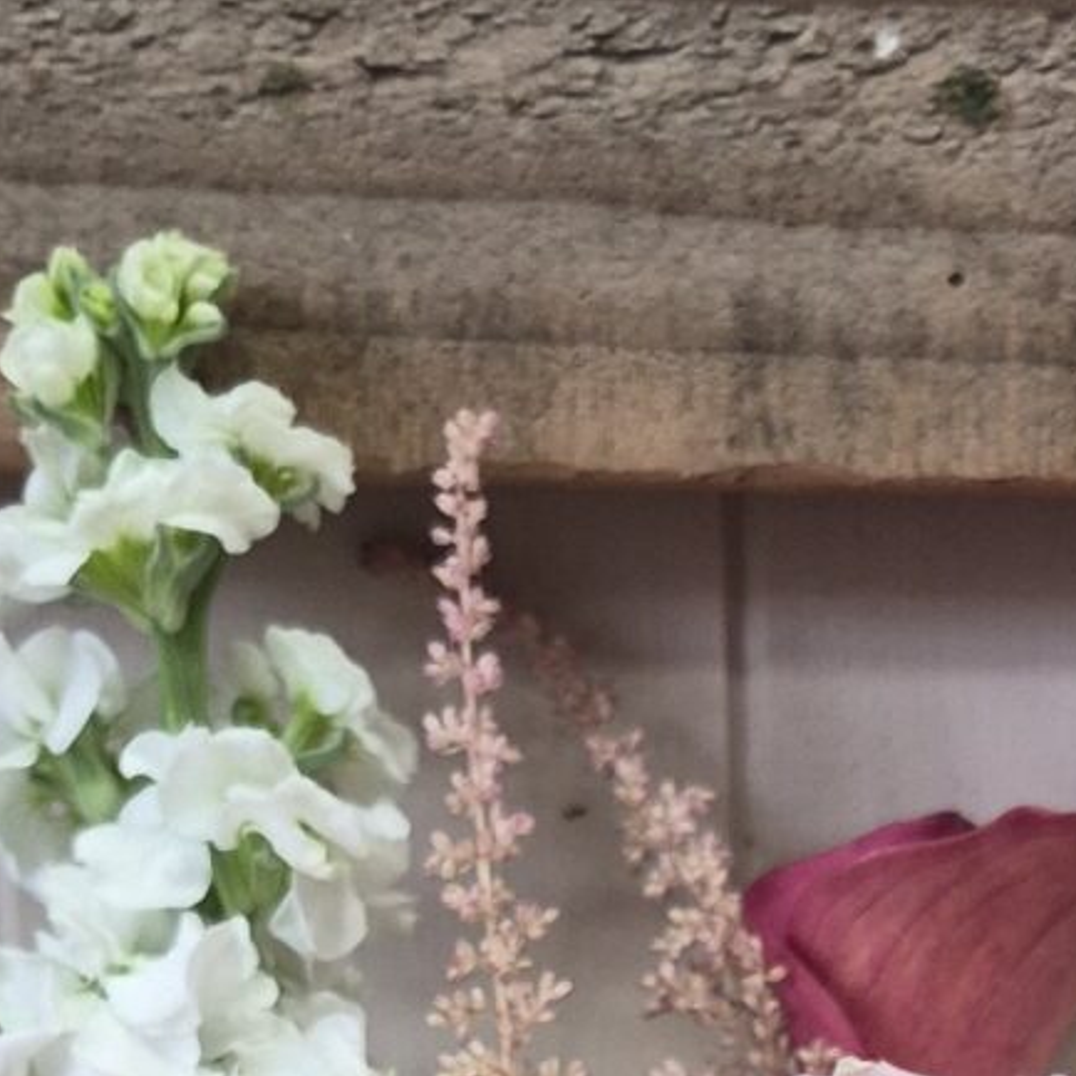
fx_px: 4220
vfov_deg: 12.8
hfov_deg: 14.5
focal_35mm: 120
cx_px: 833
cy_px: 2112
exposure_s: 1/100
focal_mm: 5.4
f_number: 1.8
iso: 160
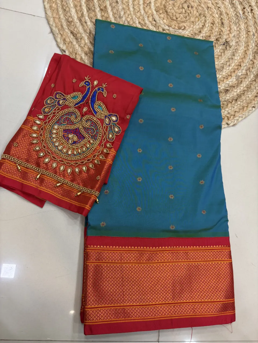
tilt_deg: -70.9
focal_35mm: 26
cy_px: 172
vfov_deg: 67.3
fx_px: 258
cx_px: 129
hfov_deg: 53.1
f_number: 1.6
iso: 100
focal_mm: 5.96
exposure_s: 1/50
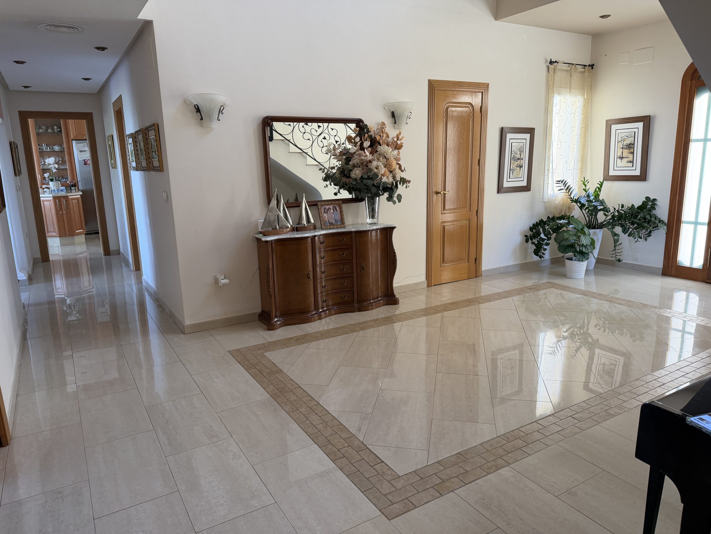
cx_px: 356
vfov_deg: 56.8
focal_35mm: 24
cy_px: 267
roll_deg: +0.9
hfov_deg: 71.6
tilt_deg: -11.2
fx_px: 493
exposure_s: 1/100
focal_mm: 6.76
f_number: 1.78
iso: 200
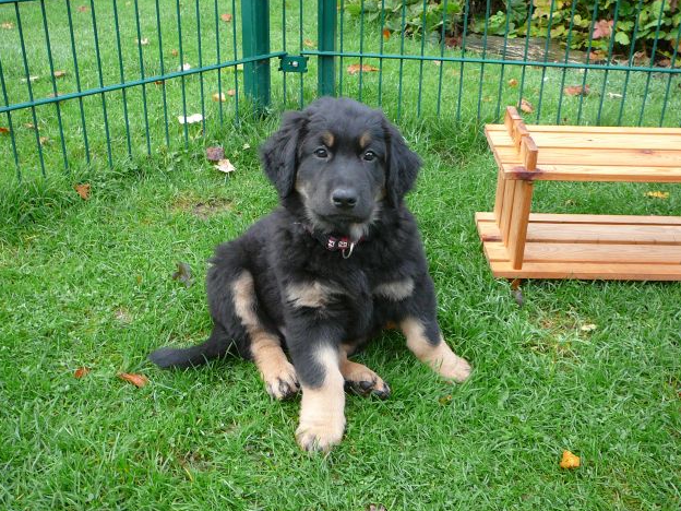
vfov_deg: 36.0
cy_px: 259
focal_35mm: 40
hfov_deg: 46.8
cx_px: 347
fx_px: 787
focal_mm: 5.8
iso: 160
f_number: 3
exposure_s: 1/30
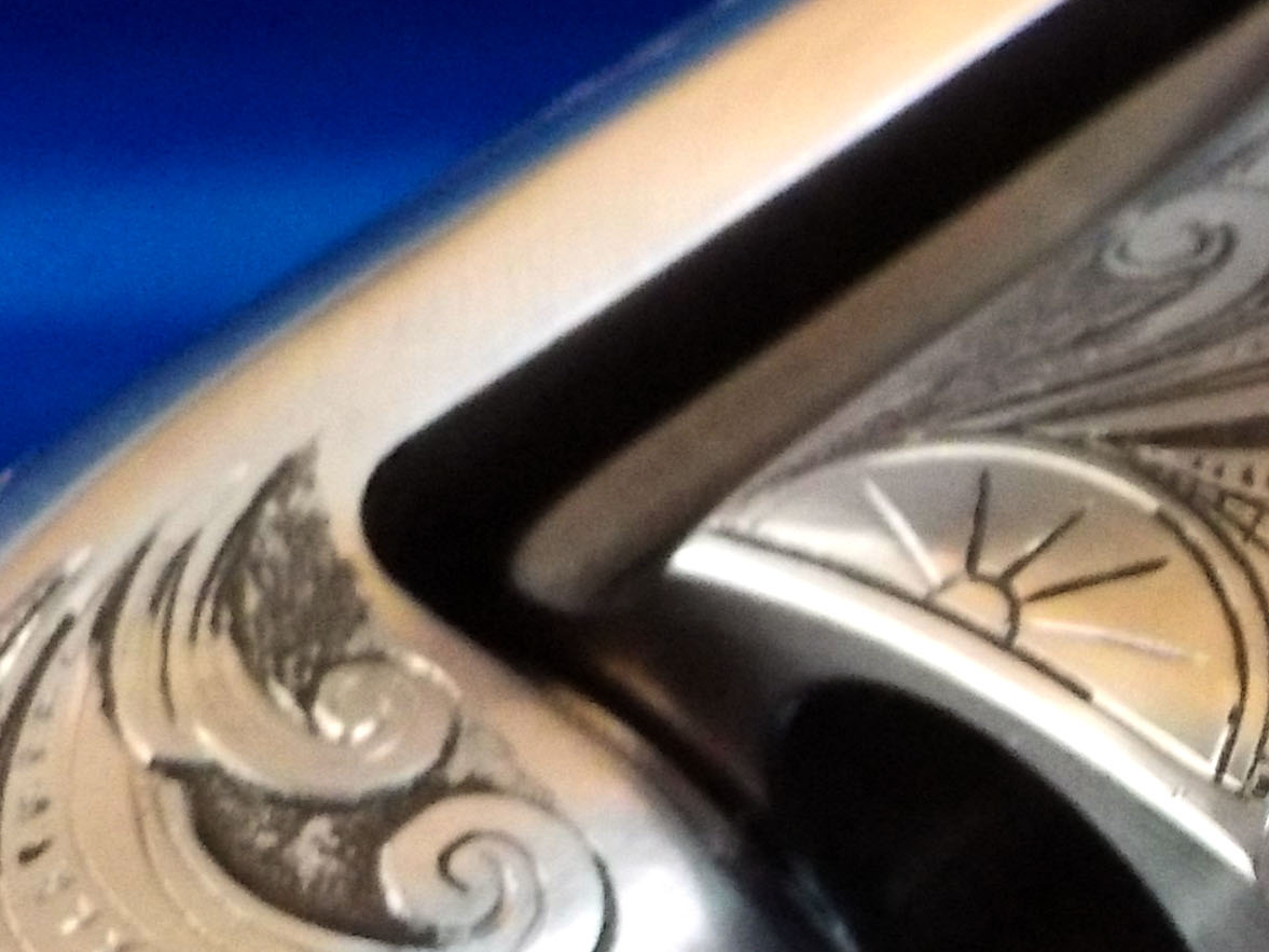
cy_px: 889
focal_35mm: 106
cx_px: 1880
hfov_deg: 16.9
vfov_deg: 13.8
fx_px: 3886
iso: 500
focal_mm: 4.1
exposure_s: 1/8
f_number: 3.3
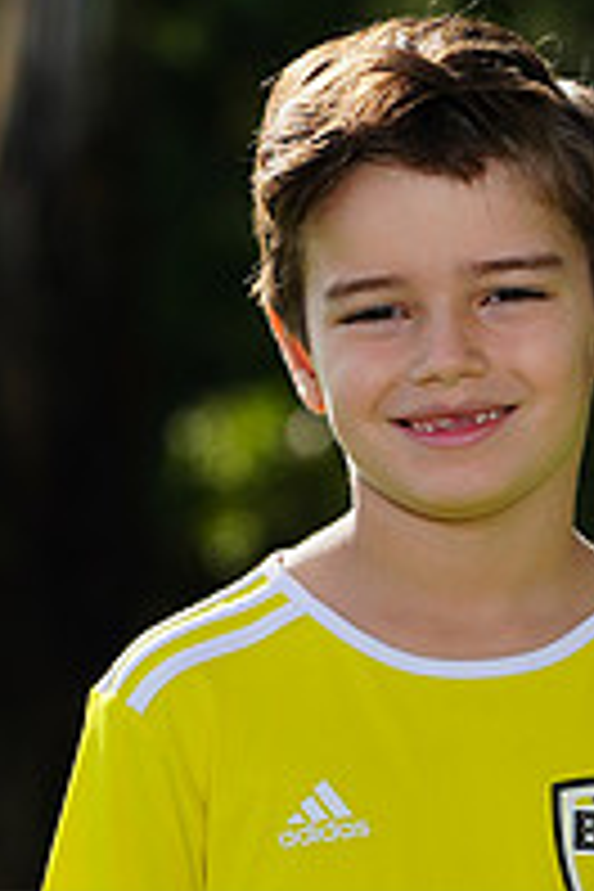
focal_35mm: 569
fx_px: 14082
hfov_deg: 2.4
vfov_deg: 3.6
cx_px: 540
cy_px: 954
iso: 100
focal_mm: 194
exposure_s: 1/200
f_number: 8
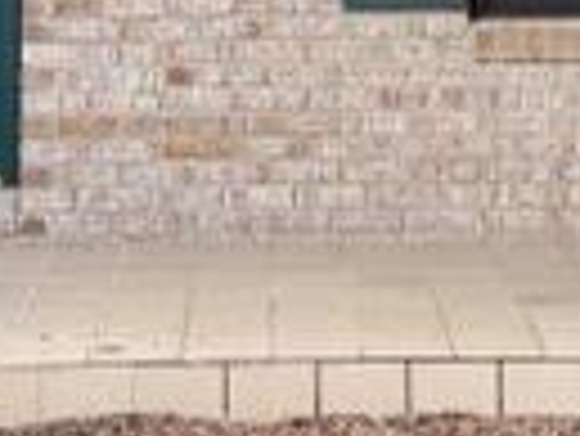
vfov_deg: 11.8
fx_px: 1996
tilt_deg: +1.8
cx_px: 328
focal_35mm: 119
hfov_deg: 16.5
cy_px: -252
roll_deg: +1.5
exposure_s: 1/181
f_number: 1.78
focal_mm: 6.76
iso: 125
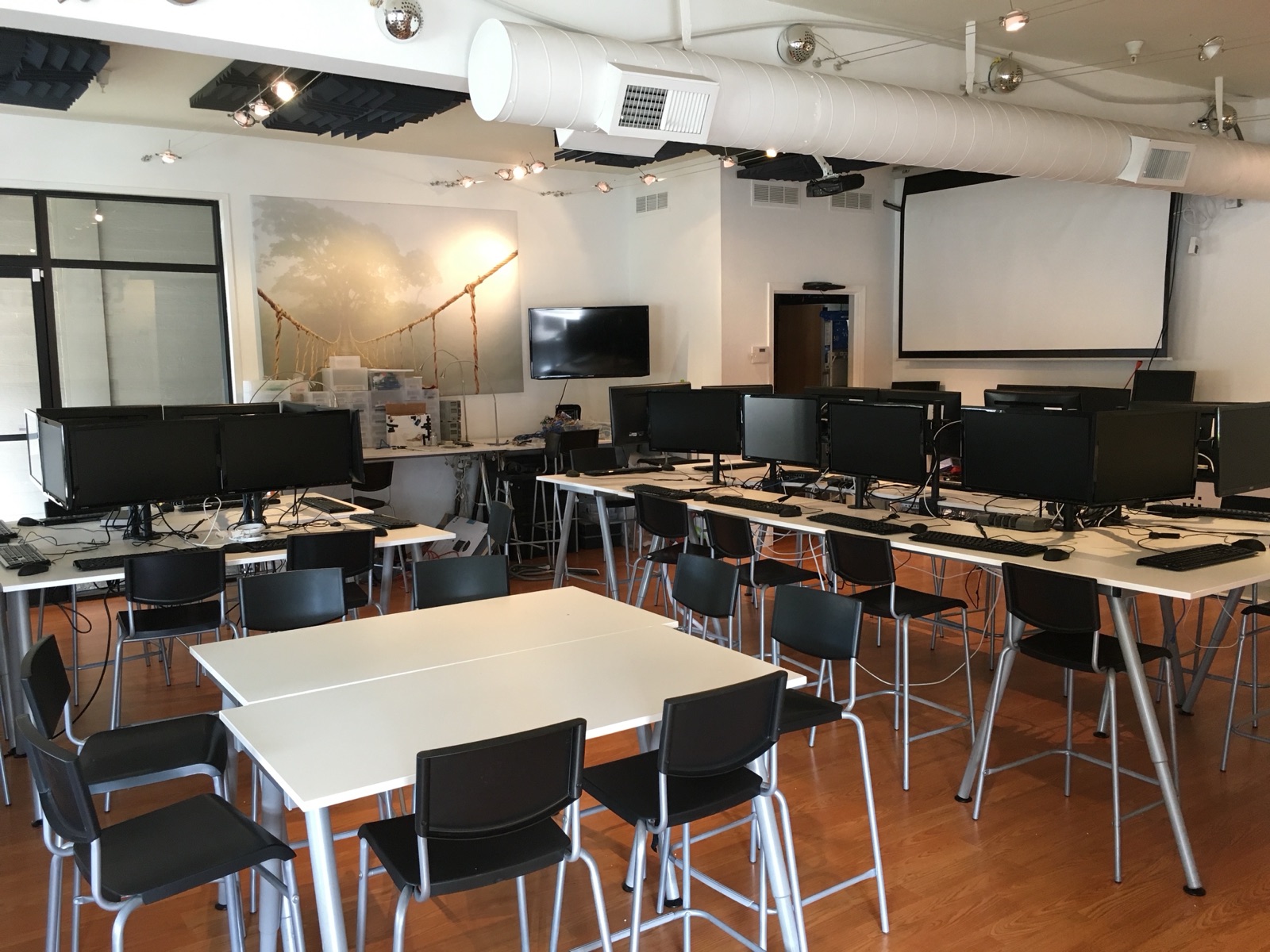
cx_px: 635
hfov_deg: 61.7
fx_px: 1064
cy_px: 476
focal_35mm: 29
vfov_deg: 48.2
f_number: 2.2
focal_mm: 4.15
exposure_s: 1/30
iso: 100
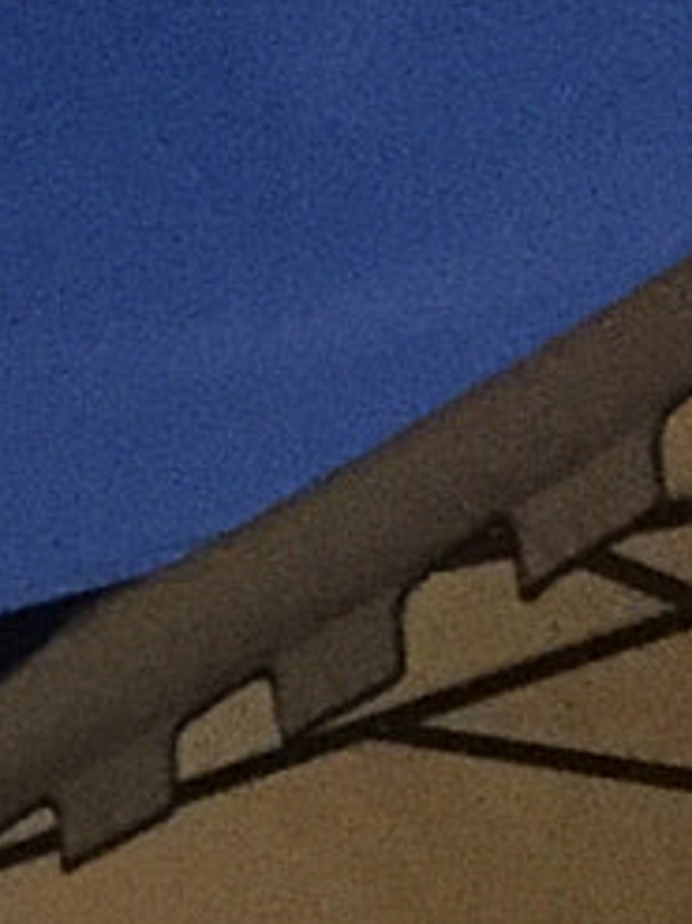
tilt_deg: +2.2
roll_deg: -3.4
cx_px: -939
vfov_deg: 9.6
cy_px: 1990
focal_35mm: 188
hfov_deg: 7.4
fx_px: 5015
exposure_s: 1/17
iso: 1250
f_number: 2.2
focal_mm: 4.15
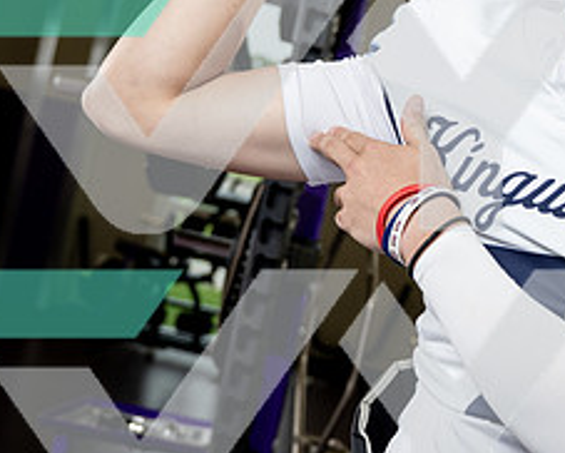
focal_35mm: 91
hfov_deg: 20.4
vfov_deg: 16.8
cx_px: 565
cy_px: 101
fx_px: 1523
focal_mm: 38
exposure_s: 1/250
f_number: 4
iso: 640
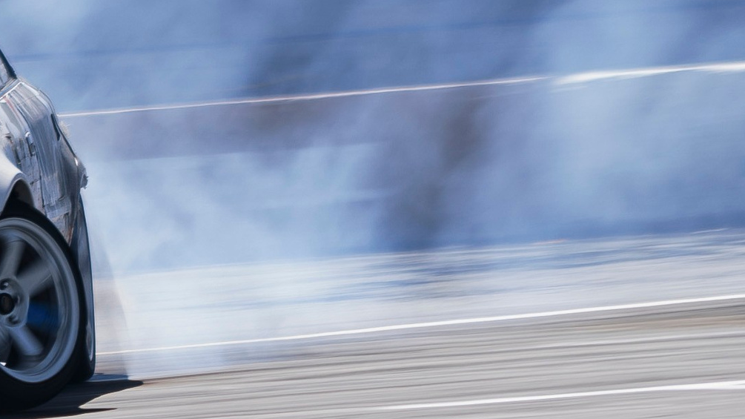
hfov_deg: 2.1
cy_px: 376
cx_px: -271
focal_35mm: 1040
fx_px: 20542
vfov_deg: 1.2
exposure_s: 1/125
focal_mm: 180
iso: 100
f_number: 7.1
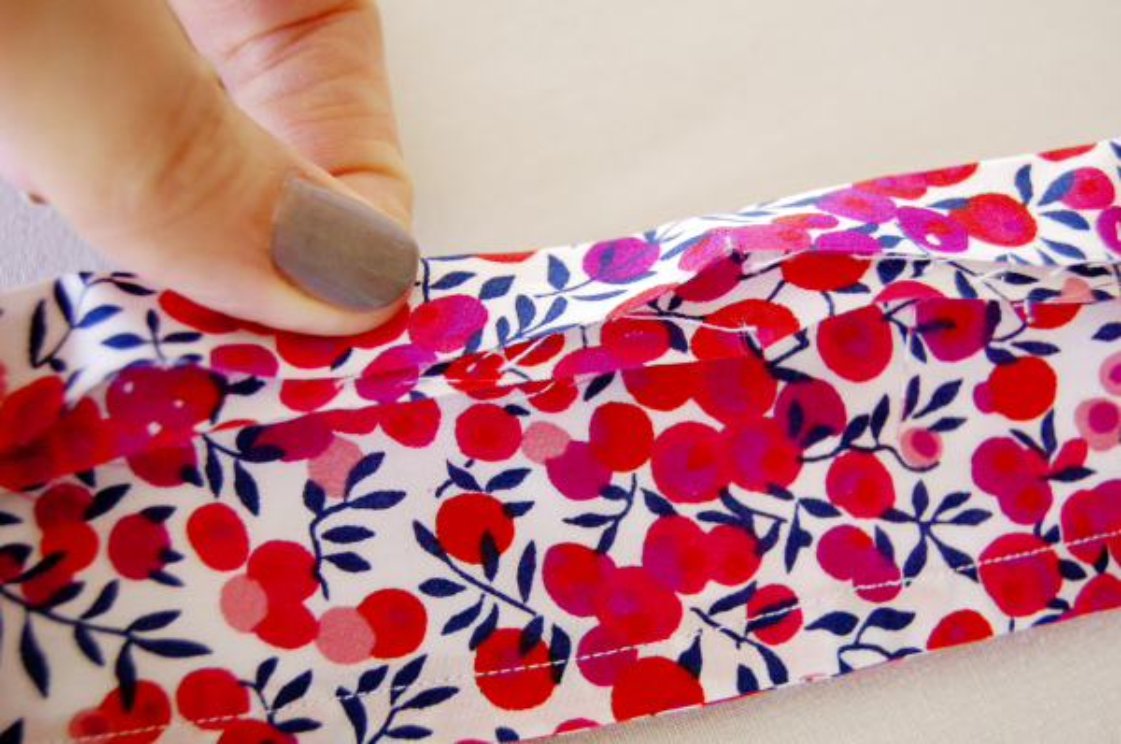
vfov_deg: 23.7
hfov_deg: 35.1
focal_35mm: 57
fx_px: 1772
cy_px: 372
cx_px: 560
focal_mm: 38
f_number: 5
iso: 1600
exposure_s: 1/100
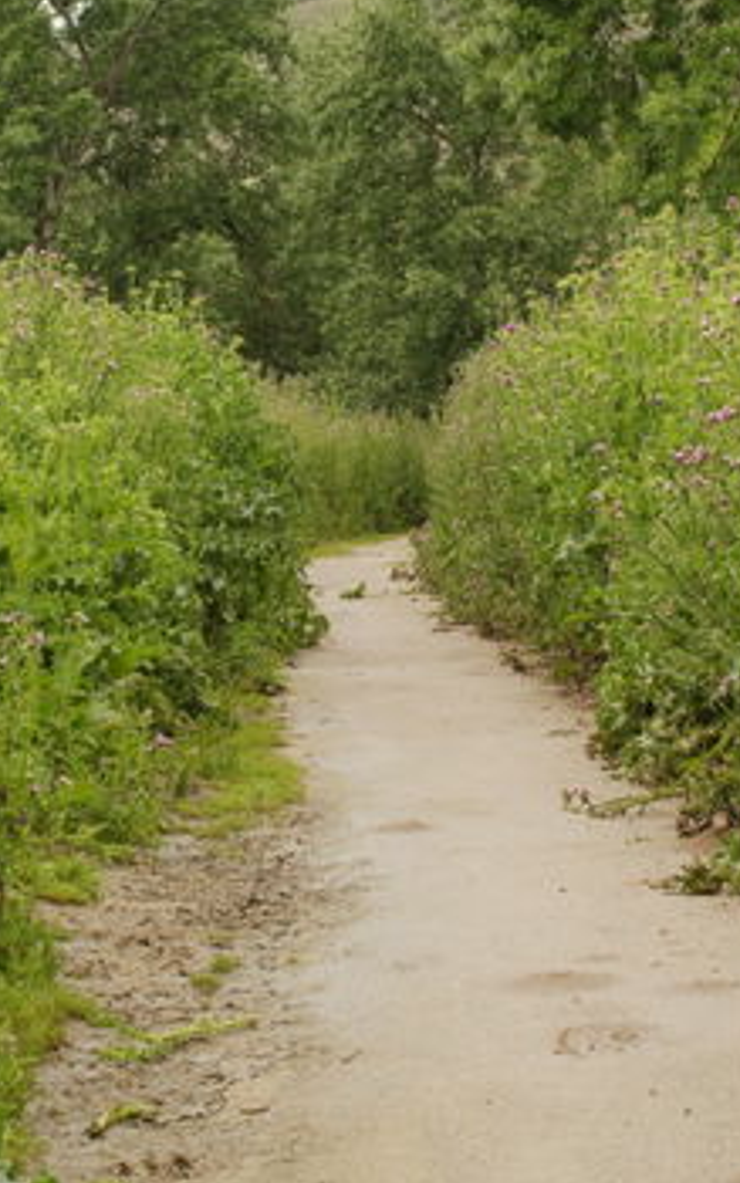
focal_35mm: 90
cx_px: 405
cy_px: 377
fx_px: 2902
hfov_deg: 14.5
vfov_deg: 22.9
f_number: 8
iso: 200
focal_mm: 43
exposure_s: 1/80
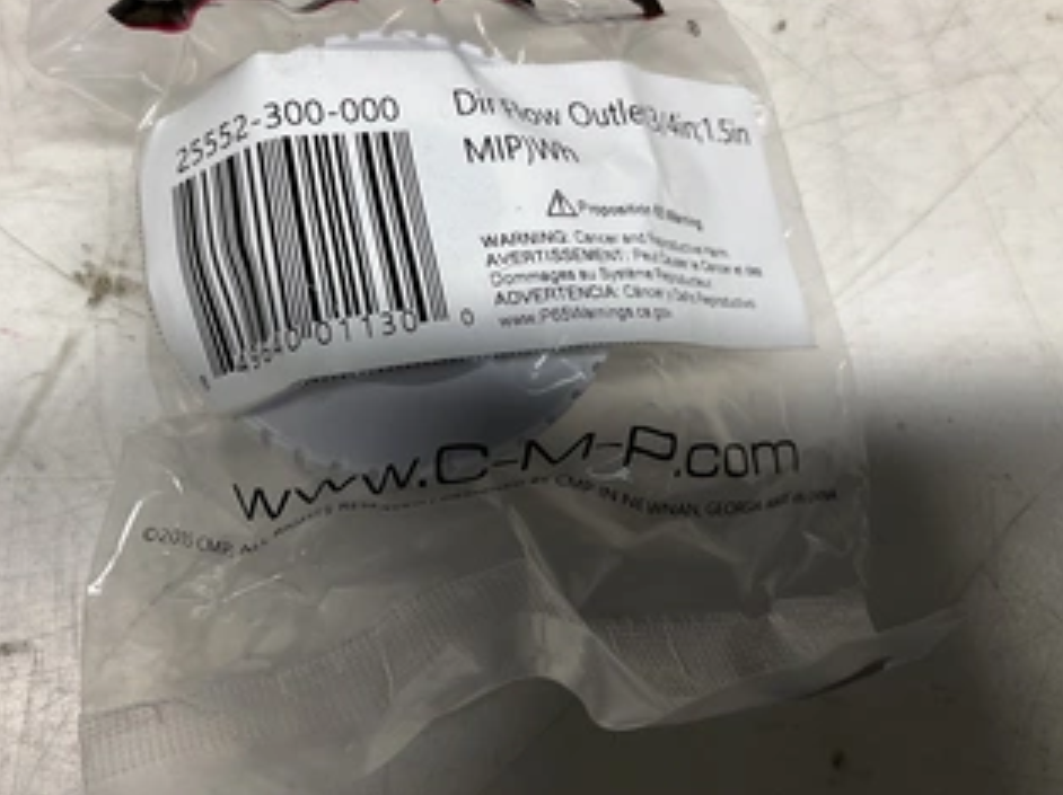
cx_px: 420
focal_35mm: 37
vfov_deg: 38.4
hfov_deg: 49.8
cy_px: 294
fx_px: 1135
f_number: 1.8
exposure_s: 1/123
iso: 16
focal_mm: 3
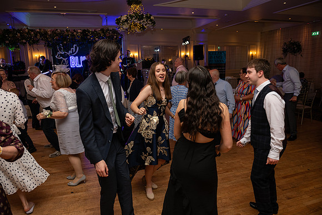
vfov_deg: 53.2
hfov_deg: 73.7
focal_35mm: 24
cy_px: 108
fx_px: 215
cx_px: 161
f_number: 3.5
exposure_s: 1/160
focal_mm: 24
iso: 500
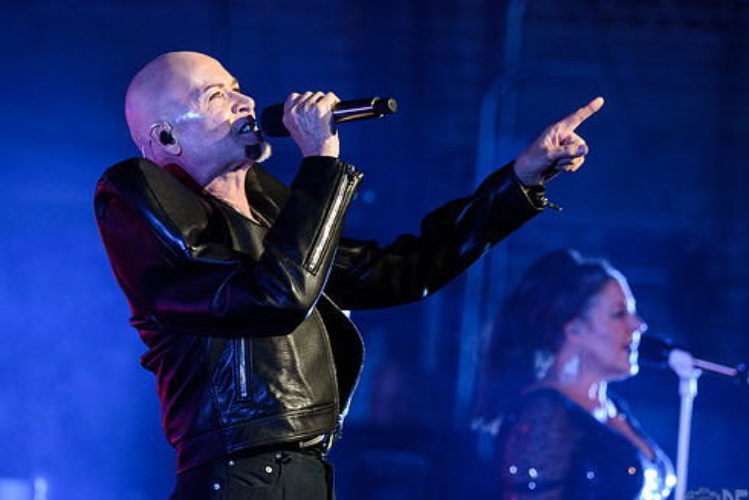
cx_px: 419
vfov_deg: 2.6
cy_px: 197
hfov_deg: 3.8
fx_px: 11217
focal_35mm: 539
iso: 4000
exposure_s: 1/250
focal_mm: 390
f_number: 6
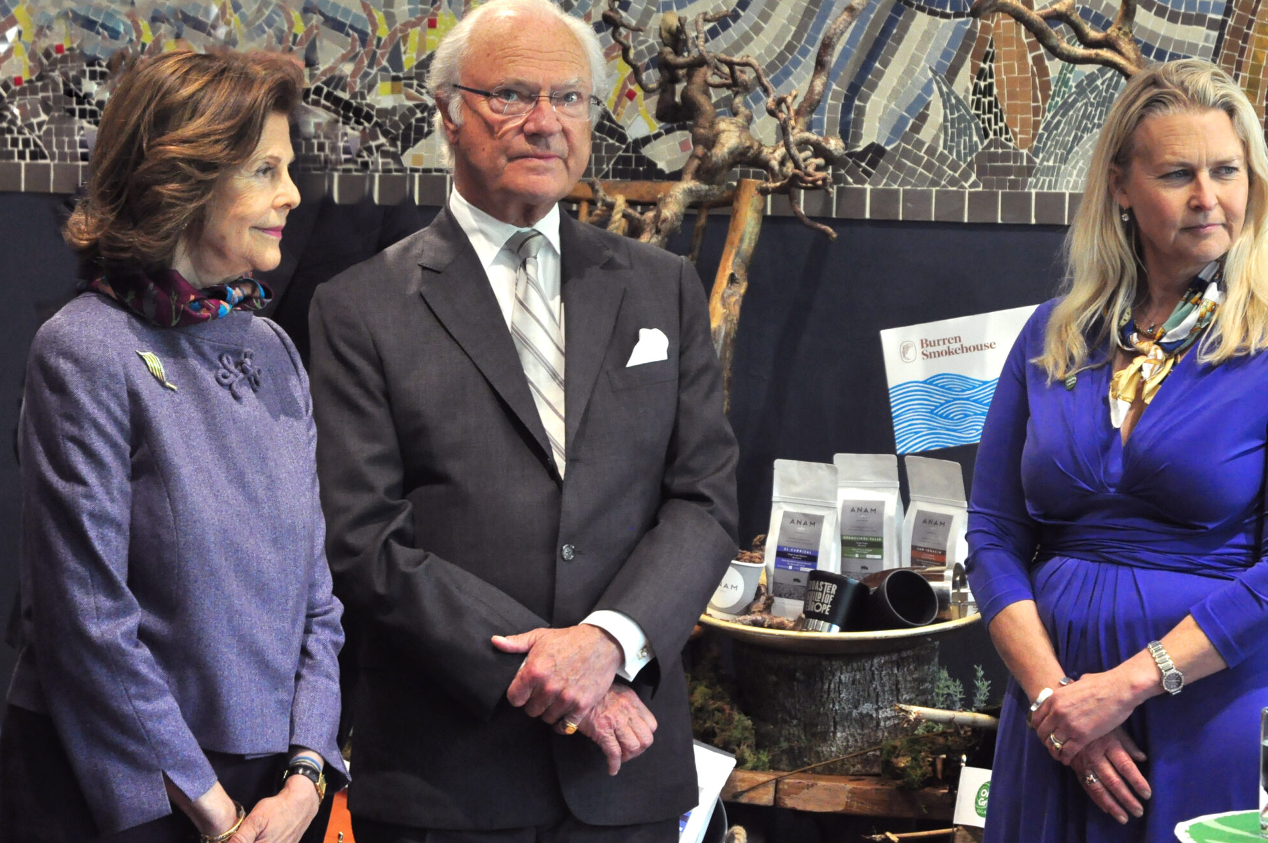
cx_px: 630
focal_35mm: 136
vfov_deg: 10.1
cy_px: 441
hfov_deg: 15.1
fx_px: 4785
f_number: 4.5
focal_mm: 70
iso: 1250
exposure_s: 1/50
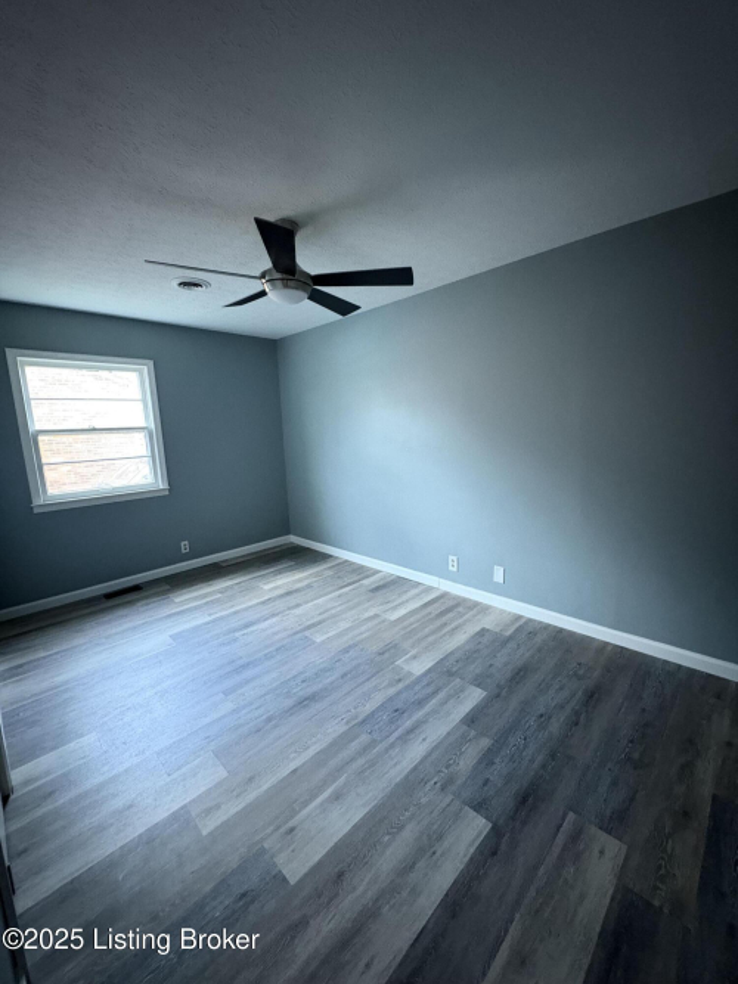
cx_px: 369
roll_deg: +1.9
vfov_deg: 102.1
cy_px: 492
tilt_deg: -8.7
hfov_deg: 85.7
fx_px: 398
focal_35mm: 14
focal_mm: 2.22
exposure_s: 1/40
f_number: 2.2
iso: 800
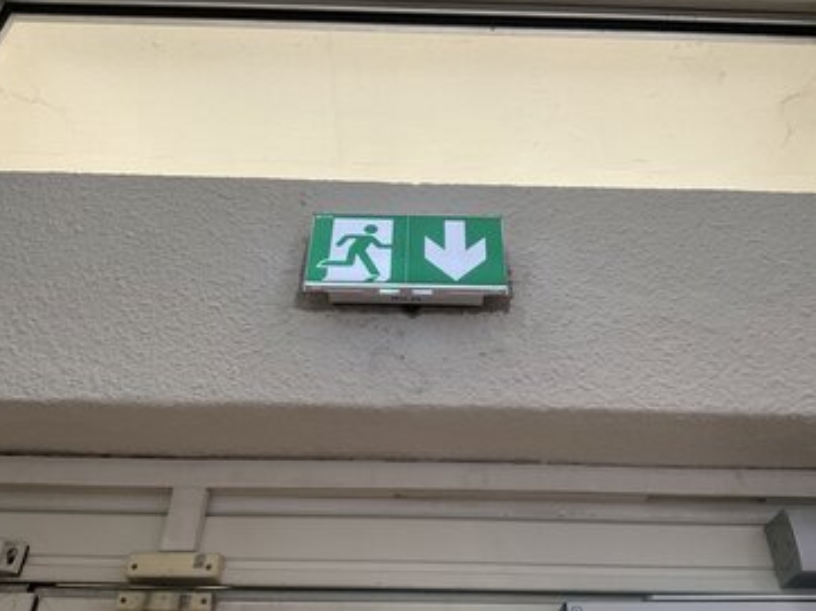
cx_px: 425
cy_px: 314
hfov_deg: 56.8
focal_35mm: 32
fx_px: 754
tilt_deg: +36.2
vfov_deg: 44.1
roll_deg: +0.0
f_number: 1.8
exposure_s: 1/106
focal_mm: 3
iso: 64
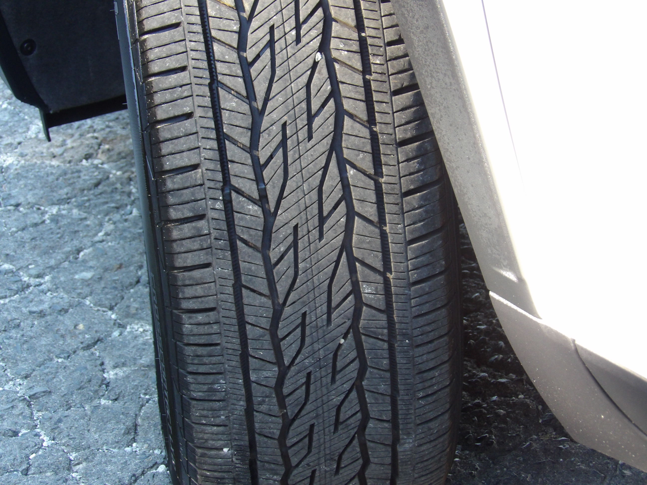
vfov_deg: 12.2
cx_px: 324
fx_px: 2262
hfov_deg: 16.3
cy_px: 242
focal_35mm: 121
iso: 279
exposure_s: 1/50
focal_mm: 21.7
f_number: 4.2
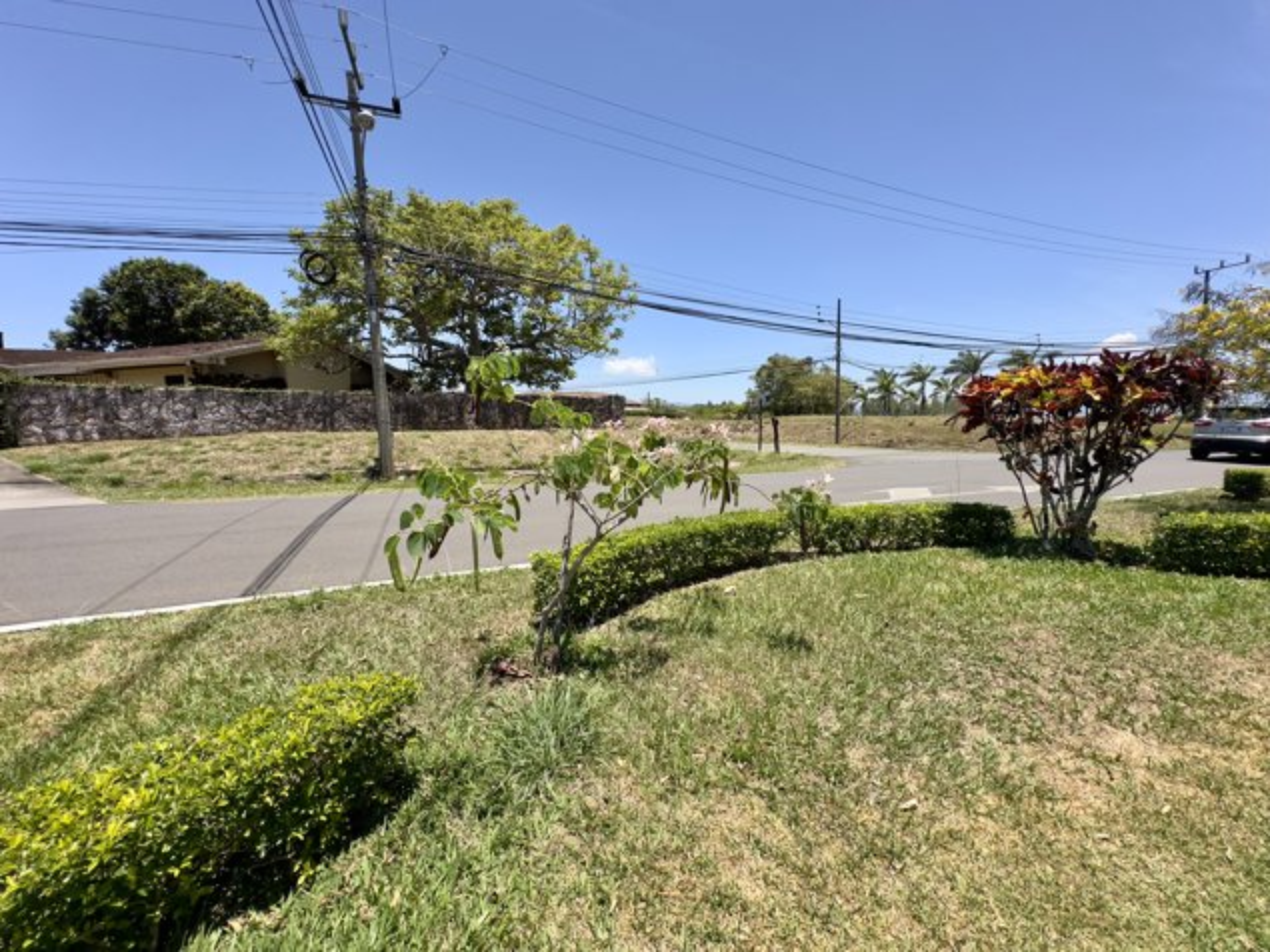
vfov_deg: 85.7
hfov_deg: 102.1
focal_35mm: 14
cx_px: 635
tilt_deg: -6.0
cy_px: 476
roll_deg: -0.9
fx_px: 514
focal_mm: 2.22
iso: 50
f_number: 2.2
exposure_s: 1/1366
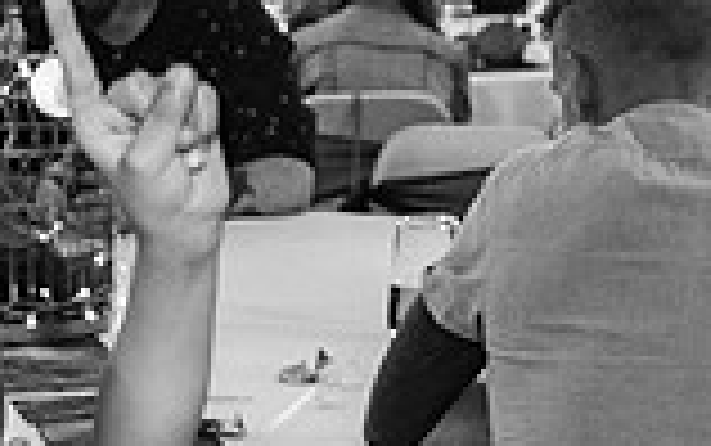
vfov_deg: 11.0
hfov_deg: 18.0
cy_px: 800
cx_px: -36
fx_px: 2172
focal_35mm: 112
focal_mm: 20
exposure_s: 1/60
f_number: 2.2
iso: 640
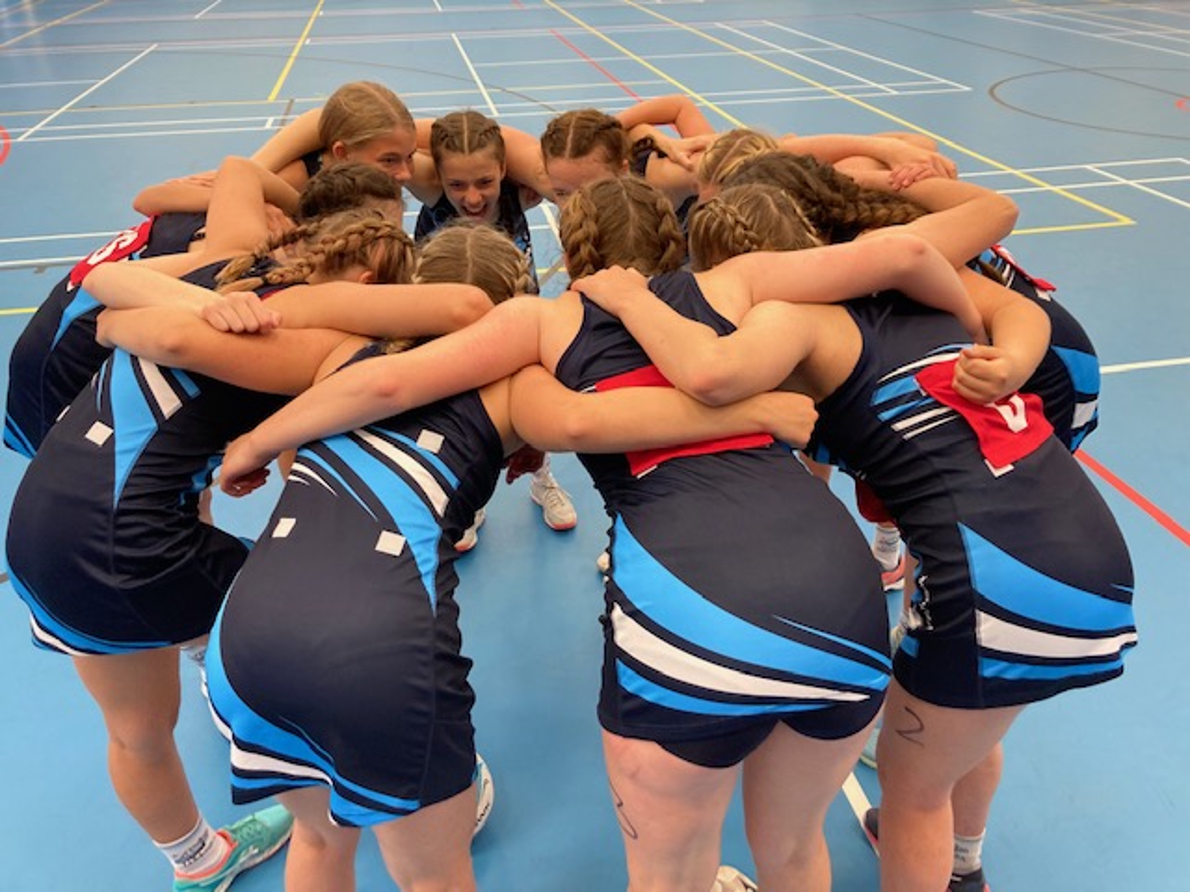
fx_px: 963
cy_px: 446
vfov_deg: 49.7
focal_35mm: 28
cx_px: 595
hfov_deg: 63.4
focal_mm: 3.99
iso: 100
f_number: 1.8
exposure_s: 1/50
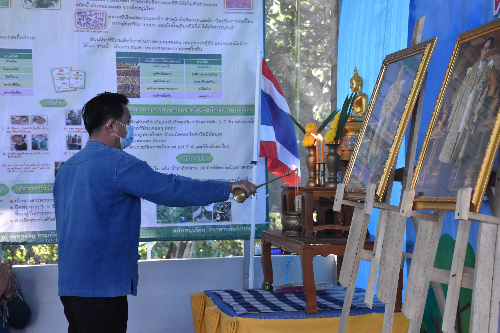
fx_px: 875
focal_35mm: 63
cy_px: 166
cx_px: 250
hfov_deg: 31.9
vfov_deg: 21.6
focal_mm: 42
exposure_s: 1/160
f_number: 5.6
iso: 2500
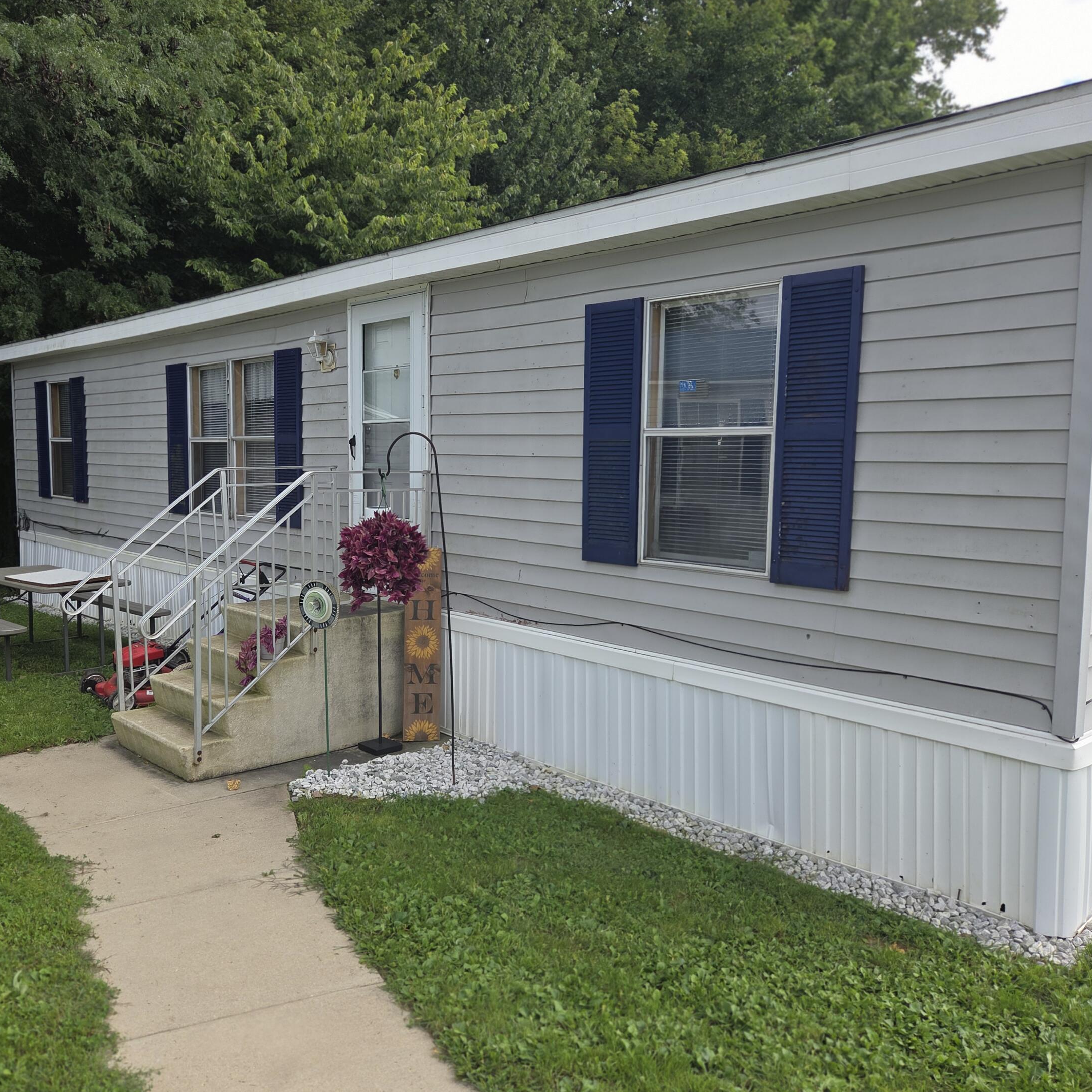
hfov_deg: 56.9
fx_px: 999
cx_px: 445
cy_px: 537
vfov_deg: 57.3
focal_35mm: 28
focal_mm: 5.4
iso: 80
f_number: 1.8
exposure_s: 1/2463
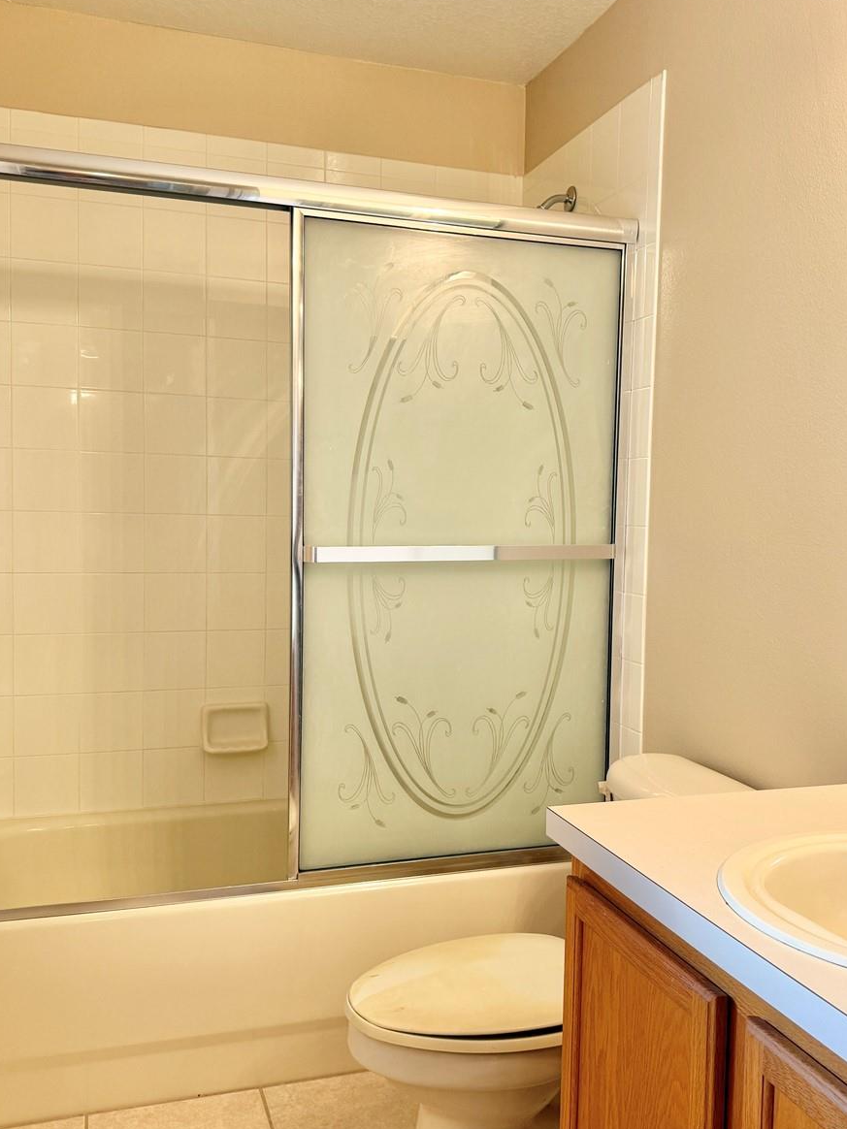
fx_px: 1077
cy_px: 567
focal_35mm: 33
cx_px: 485
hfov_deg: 42.8
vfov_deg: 55.4
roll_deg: -0.9
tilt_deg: -2.9
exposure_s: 1/60
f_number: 1.78
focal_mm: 6.76
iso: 125
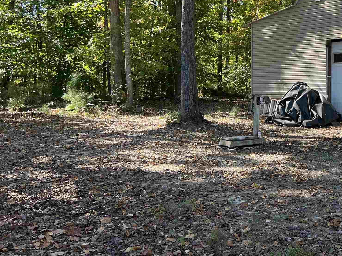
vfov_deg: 26.3
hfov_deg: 32.5
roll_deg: +1.2
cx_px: 348
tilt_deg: +4.8
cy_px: 34
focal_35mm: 54
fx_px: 533
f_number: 1.5
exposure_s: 1/334
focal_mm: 5.7
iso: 50
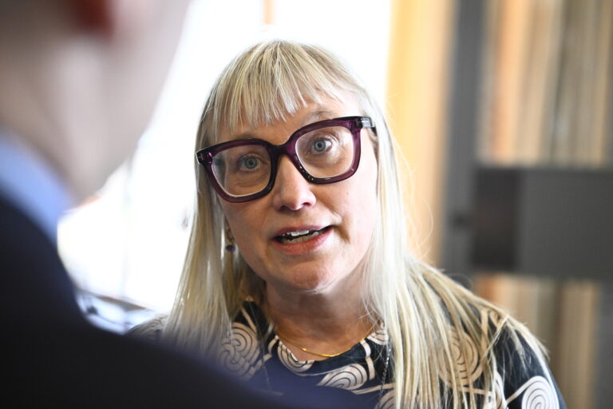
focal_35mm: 70
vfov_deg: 19.5
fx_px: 1192
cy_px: 204
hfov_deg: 28.8
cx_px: 306
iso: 2500
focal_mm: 70
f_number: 2.8
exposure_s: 1/250
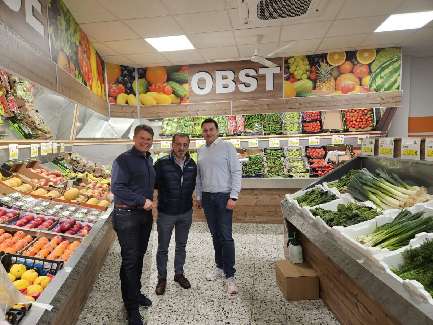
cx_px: 216
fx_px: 288
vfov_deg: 58.9
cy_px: 162
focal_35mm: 23
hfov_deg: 73.9
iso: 125
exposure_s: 1/100
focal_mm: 5.4
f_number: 1.8
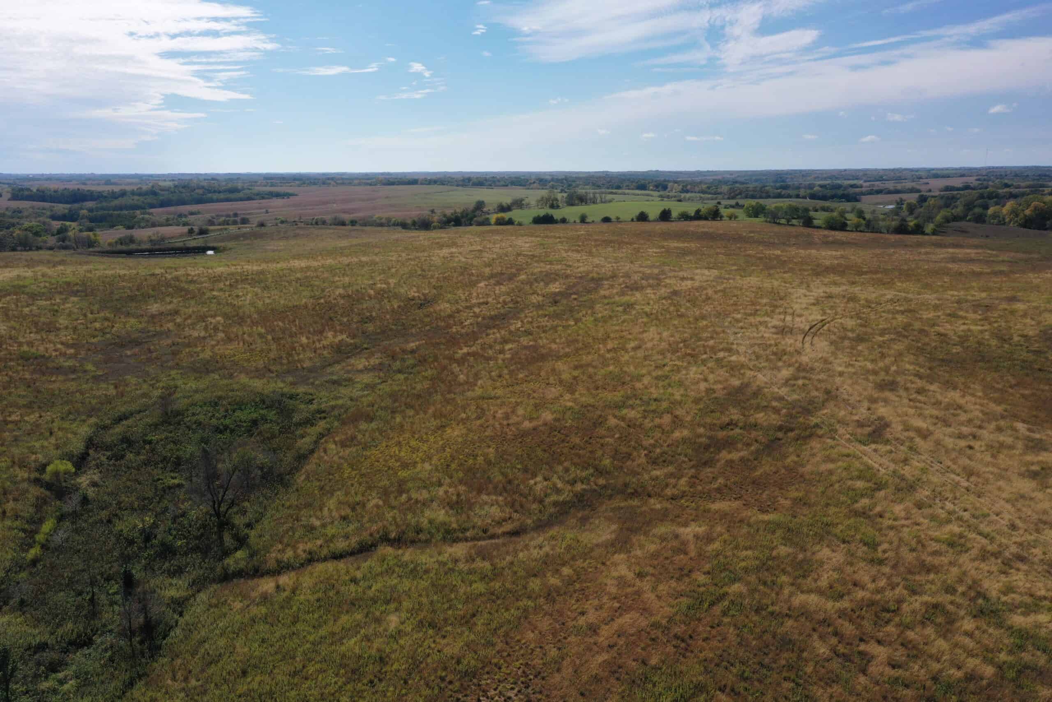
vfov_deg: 46.4
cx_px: 526
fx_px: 818
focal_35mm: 28
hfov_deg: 65.5
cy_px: 351
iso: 100
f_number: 6.3
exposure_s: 1/800
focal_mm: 10.26
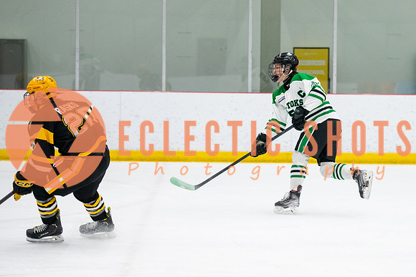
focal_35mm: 158
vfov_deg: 8.7
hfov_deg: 12.9
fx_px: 1827
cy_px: 138
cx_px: 322
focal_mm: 102
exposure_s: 1/800
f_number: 2.8
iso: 4000
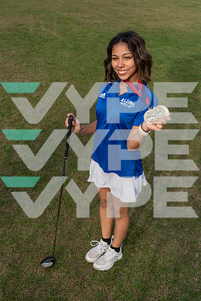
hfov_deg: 34.2
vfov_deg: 49.6
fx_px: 327
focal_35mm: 39
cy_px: 150
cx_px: 100
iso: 250
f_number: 8
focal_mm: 39
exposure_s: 1/200
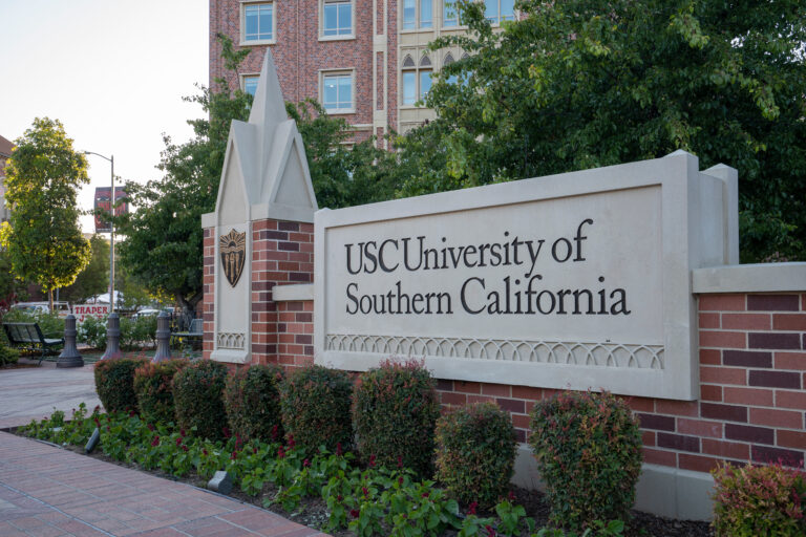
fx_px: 739
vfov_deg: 40.0
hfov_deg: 57.2
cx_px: 403
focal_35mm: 33
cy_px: 268
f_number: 7.1
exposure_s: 1/60
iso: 160
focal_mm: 33
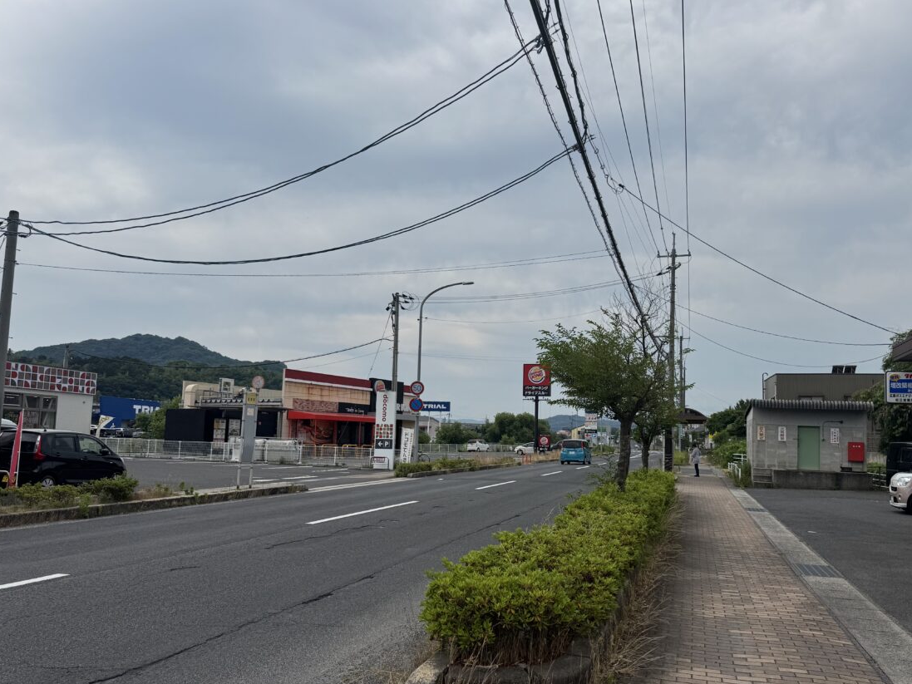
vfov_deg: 49.7
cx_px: 501
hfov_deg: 63.3
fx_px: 738
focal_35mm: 28
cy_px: 372
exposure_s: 1/9009
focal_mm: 6.76
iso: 80
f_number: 1.78
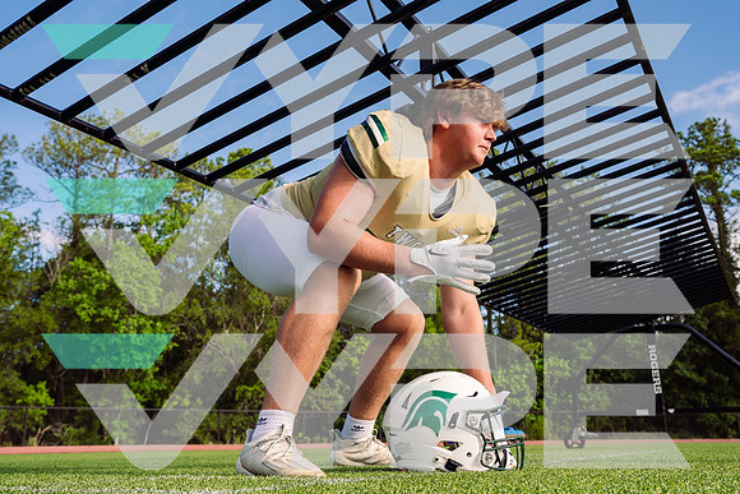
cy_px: 247
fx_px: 740
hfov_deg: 53.1
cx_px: 370
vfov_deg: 36.9
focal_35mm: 36
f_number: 7.1
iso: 100
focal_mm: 36
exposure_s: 1/250
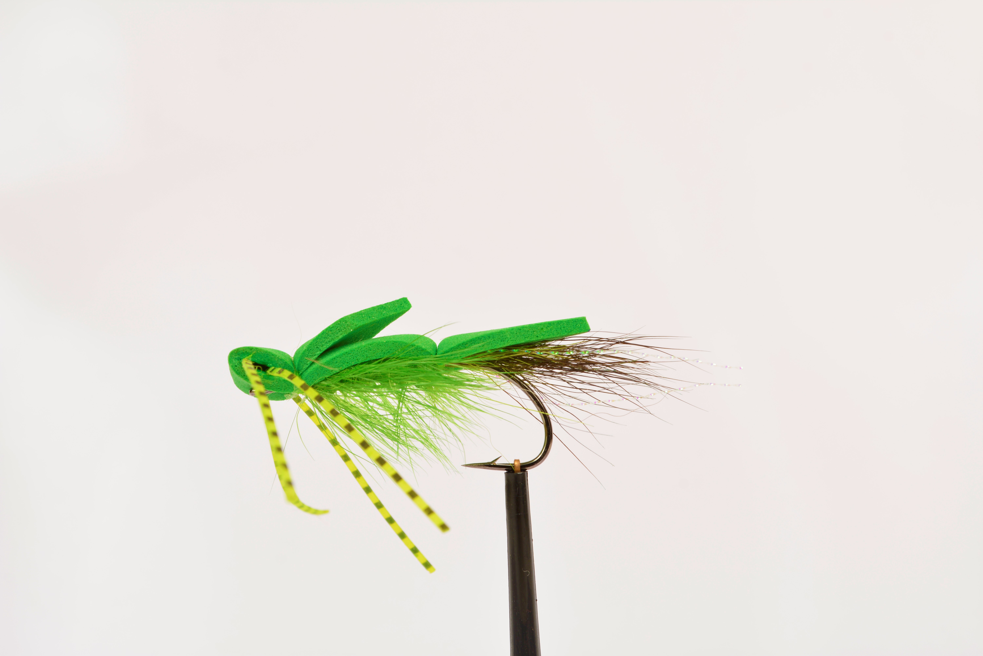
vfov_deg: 22.6
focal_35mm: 60
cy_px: 328
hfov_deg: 33.4
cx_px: 492
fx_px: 1638
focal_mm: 40
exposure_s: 1/25
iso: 100
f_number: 11
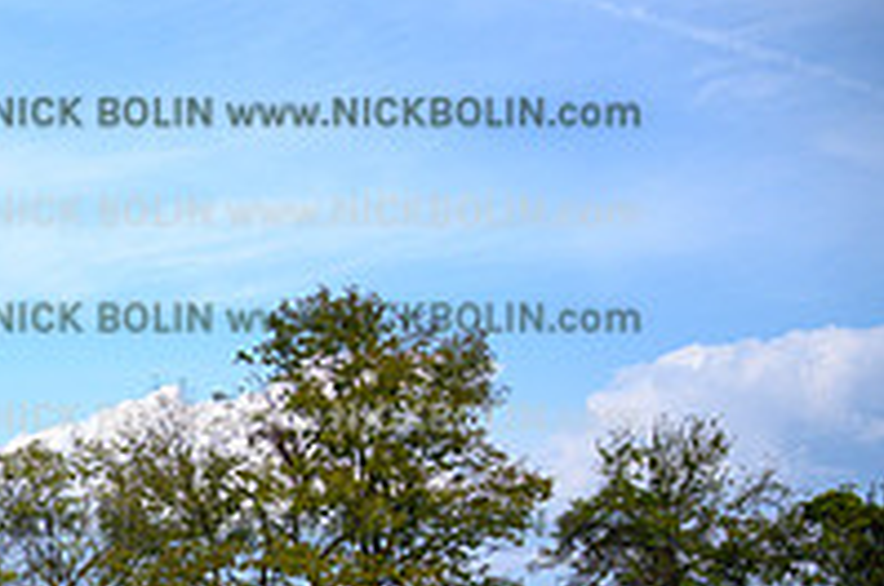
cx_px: -400
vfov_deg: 17.7
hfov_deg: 23.7
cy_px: 830
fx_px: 1716
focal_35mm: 70
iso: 200
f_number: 4.5
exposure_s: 1/2000
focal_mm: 24
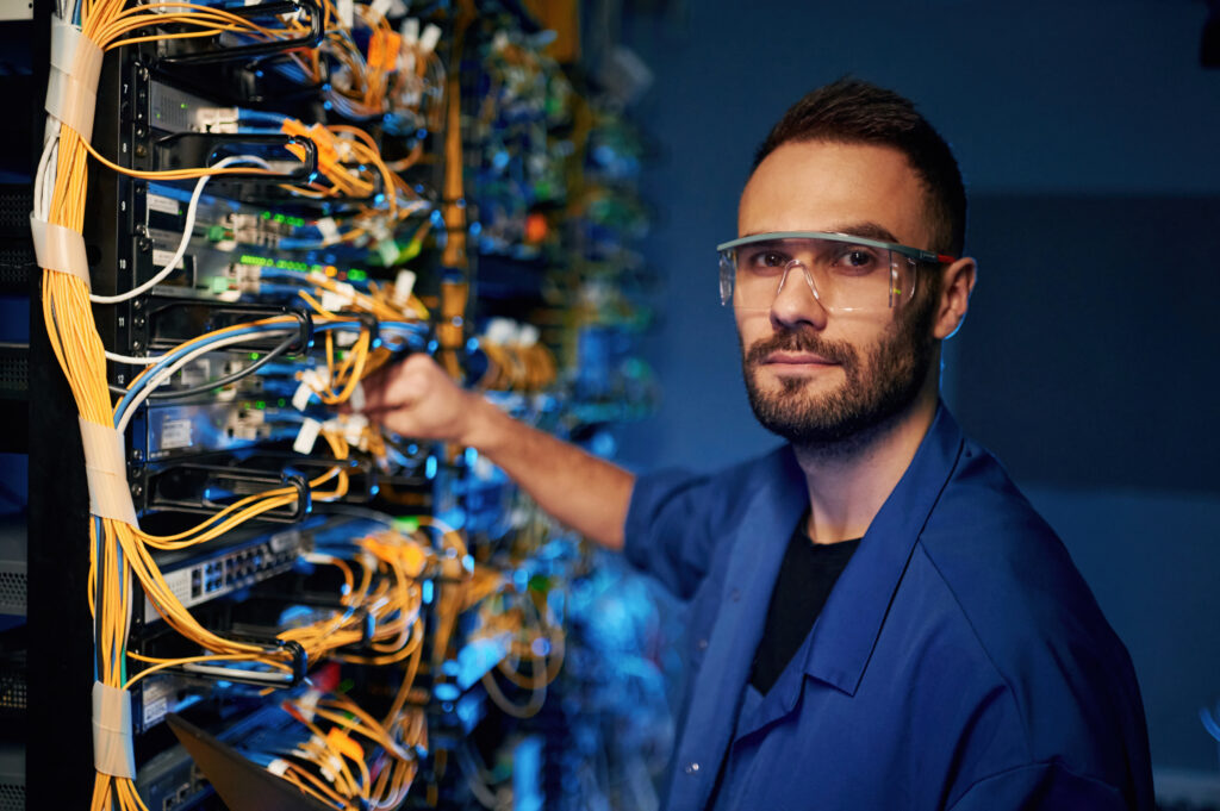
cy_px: 406
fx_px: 1185
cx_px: 610
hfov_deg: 54.5
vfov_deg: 37.8
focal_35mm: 35
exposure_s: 1/400
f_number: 1.8
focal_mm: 35
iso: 1600
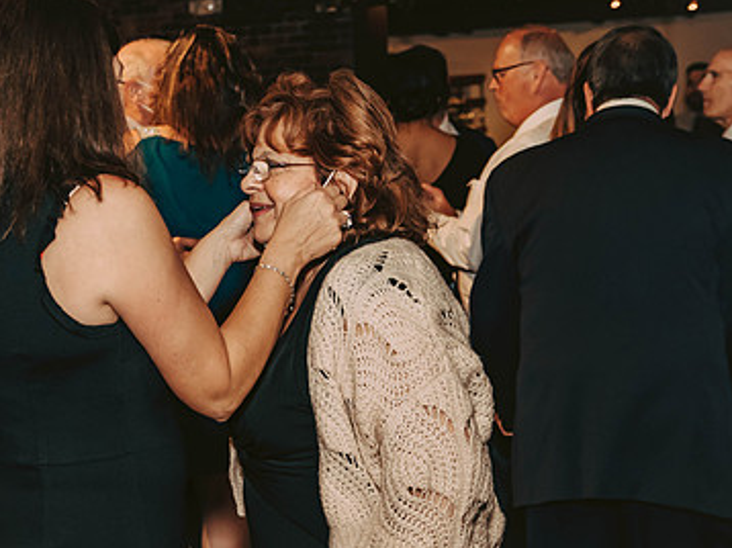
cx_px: 217
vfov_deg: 18.9
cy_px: 291
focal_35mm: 78
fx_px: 1648
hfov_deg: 24.9
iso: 1250
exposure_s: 1/125
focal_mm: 50
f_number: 4.5
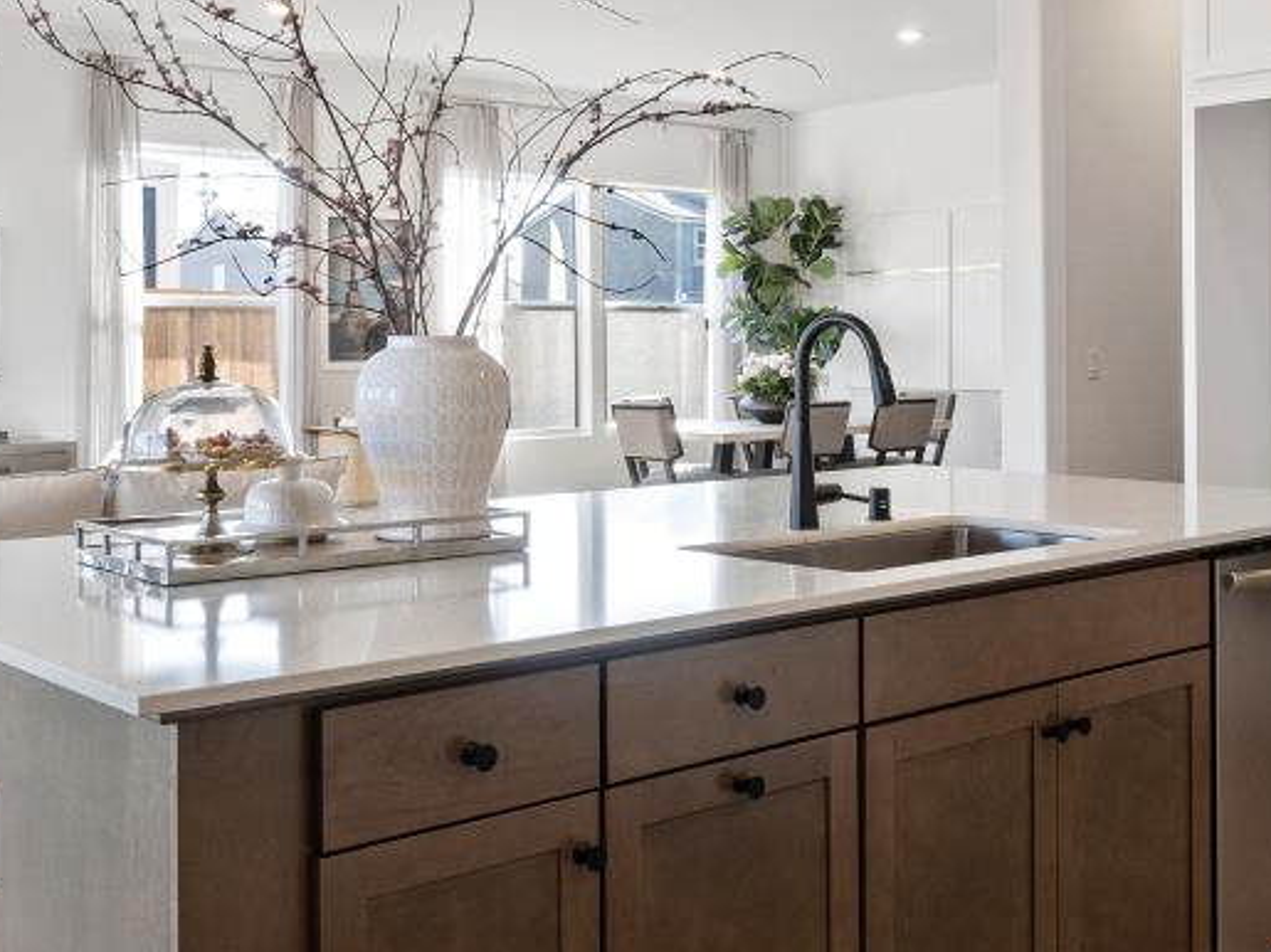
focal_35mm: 42
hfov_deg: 44.8
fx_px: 1542
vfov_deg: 34.2
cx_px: 669
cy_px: 355
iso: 250
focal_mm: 10
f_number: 9
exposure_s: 1/10
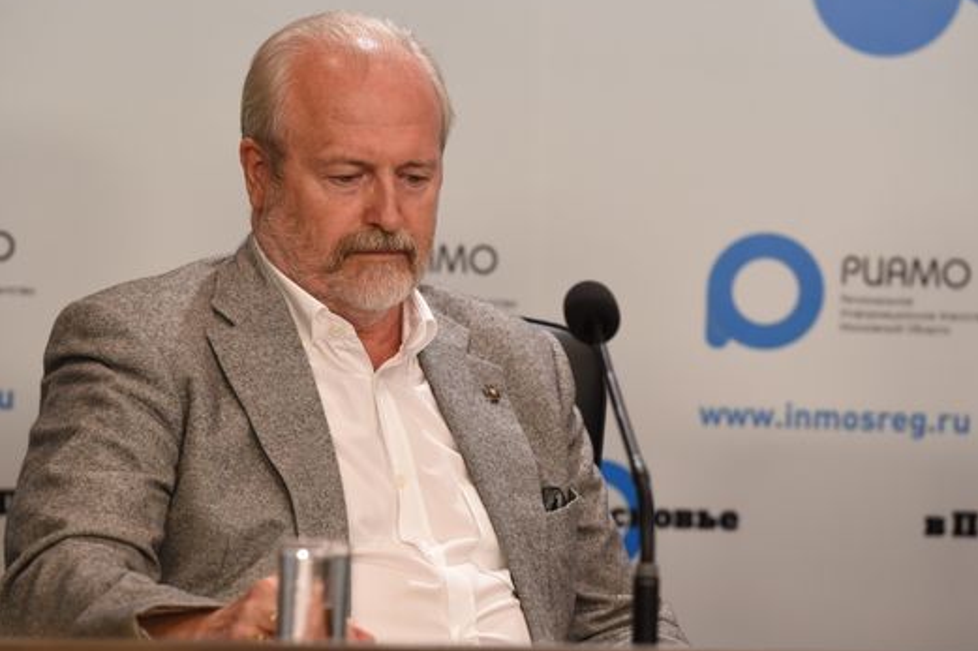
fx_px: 6382
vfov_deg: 5.8
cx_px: 445
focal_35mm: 235
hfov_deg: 8.8
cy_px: 236
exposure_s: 1/400
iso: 2500
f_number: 4.5
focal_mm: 175
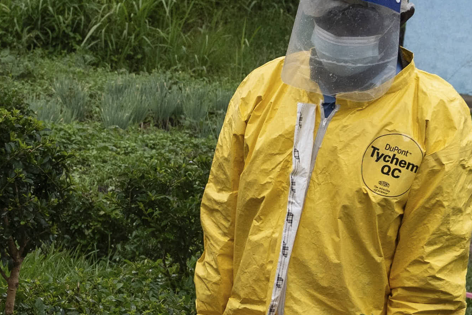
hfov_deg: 13.6
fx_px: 1914
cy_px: 360
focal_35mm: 146
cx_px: -107
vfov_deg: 9.3
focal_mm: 24
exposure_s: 1/800
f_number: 4.5
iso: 400
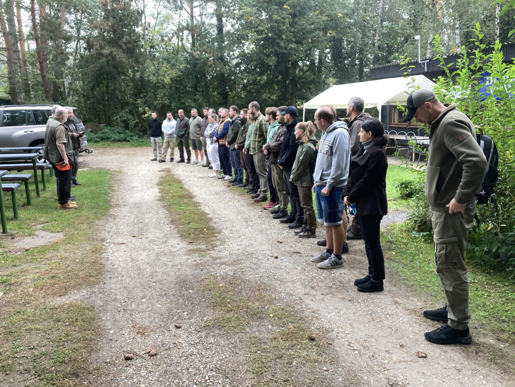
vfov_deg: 49.7
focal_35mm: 28
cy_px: 194
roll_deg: +1.2
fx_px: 417
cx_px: 258
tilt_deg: -9.2
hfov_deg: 63.4
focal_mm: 3.99
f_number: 1.8
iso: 50
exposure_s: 1/121
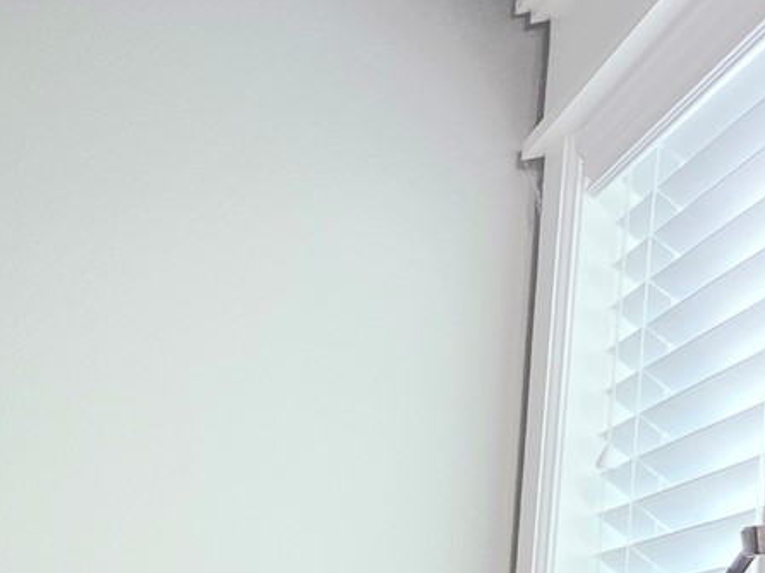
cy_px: 822
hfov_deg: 19.0
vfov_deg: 22.2
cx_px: -784
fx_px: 1237
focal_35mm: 56
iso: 160
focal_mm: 2.2
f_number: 1.9
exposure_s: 1/120
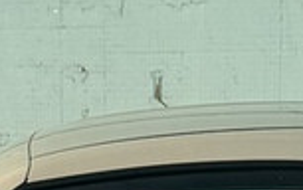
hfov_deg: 7.9
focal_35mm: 266
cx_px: 111
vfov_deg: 4.8
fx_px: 2199
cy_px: 546
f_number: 1.78
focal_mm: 6.76
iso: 80
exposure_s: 1/6410
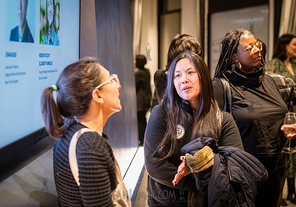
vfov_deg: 22.7
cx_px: 131
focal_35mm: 62
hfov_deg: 32.0
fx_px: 516
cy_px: 97
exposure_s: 1/250
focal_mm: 56
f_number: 2.8
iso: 8000
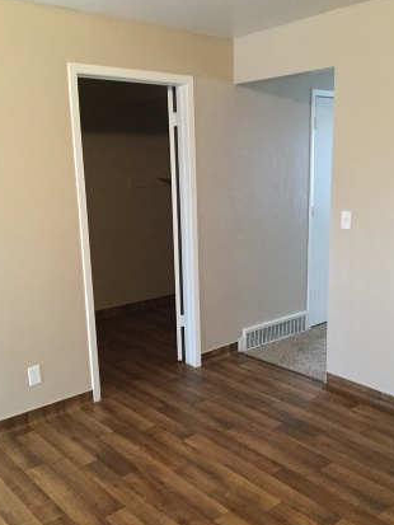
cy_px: 269
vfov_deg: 51.3
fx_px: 546
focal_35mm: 36
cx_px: 212
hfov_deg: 39.7
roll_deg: +0.3
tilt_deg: -13.1
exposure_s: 1/15
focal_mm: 3.3
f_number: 2.4
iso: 250
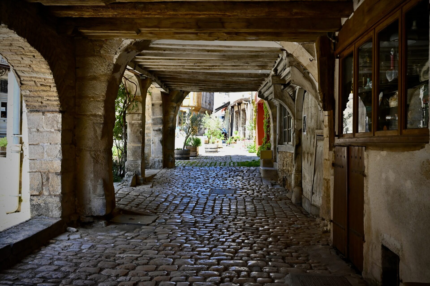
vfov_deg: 37.8
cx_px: 215
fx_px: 418
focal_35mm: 35
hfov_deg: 54.5
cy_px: 143
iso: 2000
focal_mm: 35
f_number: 6.3
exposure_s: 1/1250
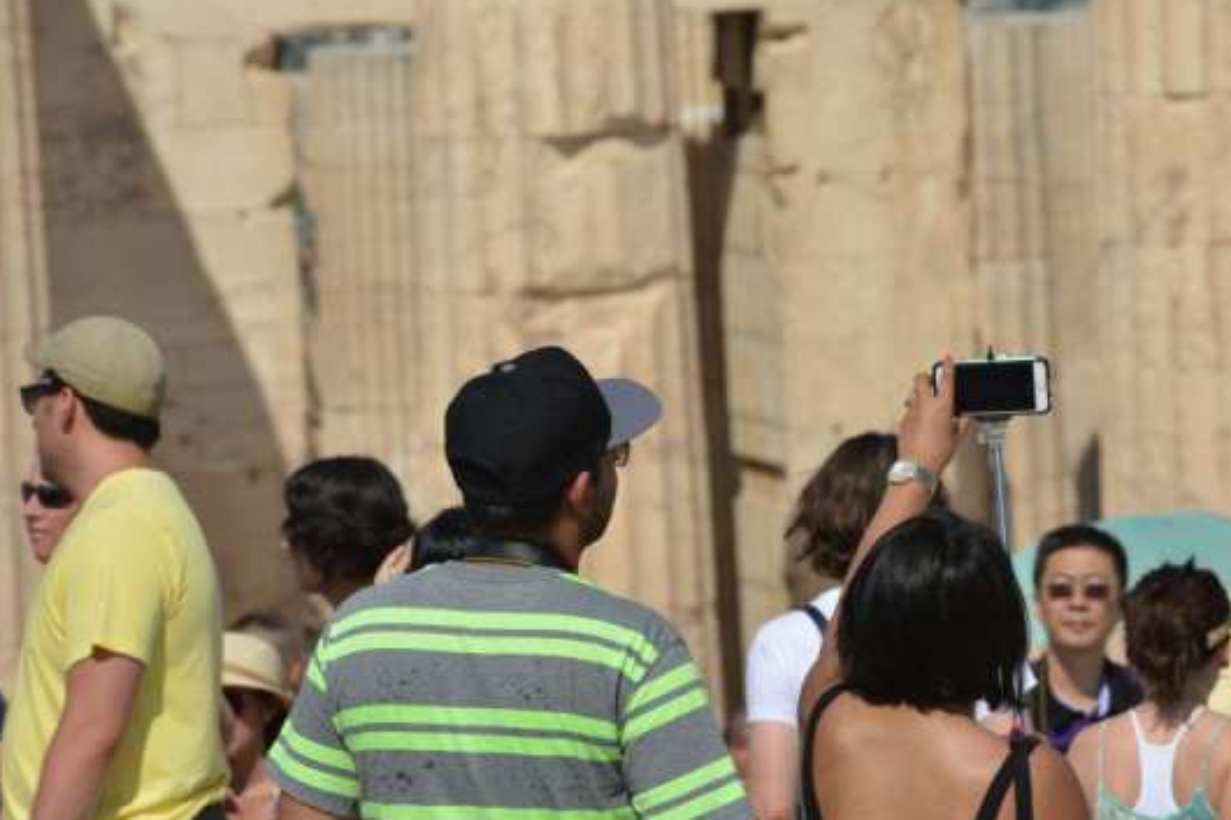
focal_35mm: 302
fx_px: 10323
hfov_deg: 6.8
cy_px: 460
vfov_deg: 4.5
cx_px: 913
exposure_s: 1/320
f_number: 13
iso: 110
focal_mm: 200
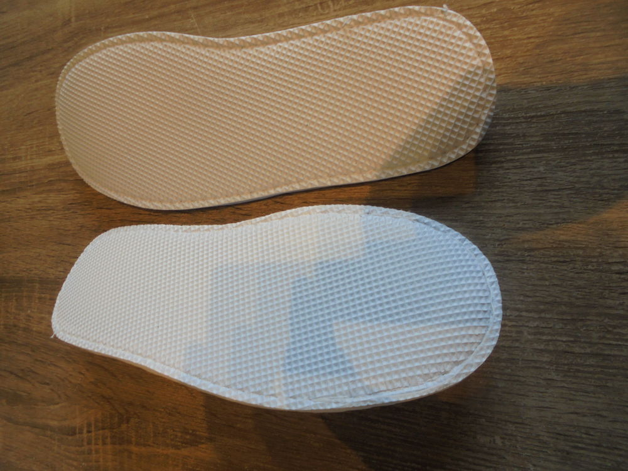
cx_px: 314
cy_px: 236
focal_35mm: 26
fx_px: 472
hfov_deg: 67.3
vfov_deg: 53.1
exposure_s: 1/30
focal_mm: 4.6
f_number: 3.5
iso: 100
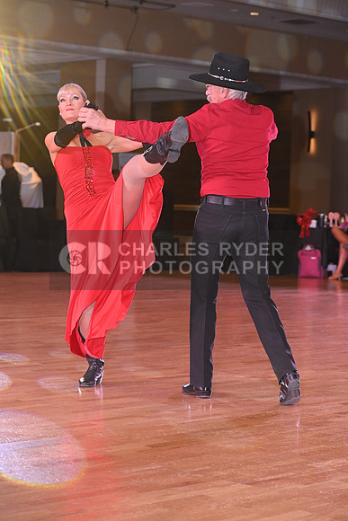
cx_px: 174
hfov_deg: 14.4
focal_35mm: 95
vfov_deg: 21.5
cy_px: 260
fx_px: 1377
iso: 2000
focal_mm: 95
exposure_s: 1/200
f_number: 5.6
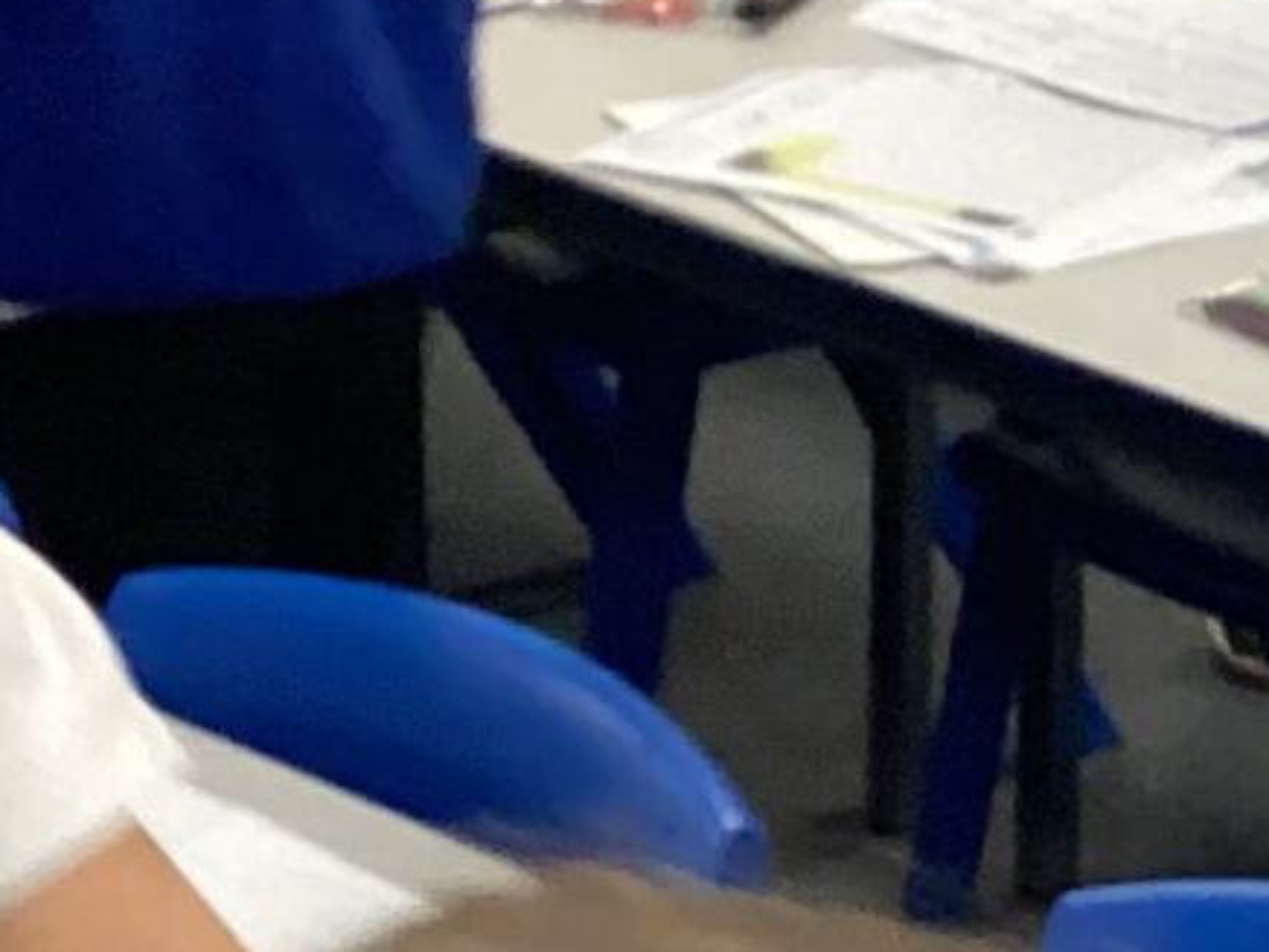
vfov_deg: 8.2
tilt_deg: -20.3
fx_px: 6672
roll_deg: -3.8
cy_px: 469
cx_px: 1438
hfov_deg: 10.7
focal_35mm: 182
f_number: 2.4
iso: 250
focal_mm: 3.3
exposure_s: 1/60
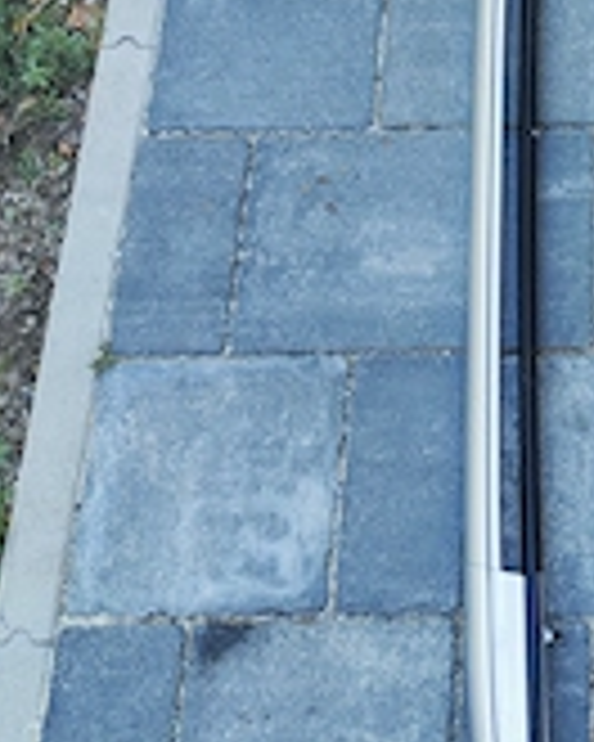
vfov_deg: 28.9
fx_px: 1406
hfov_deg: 22.6
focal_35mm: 64
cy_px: 139
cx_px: 644
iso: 125
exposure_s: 1/100
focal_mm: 6.12
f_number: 1.9
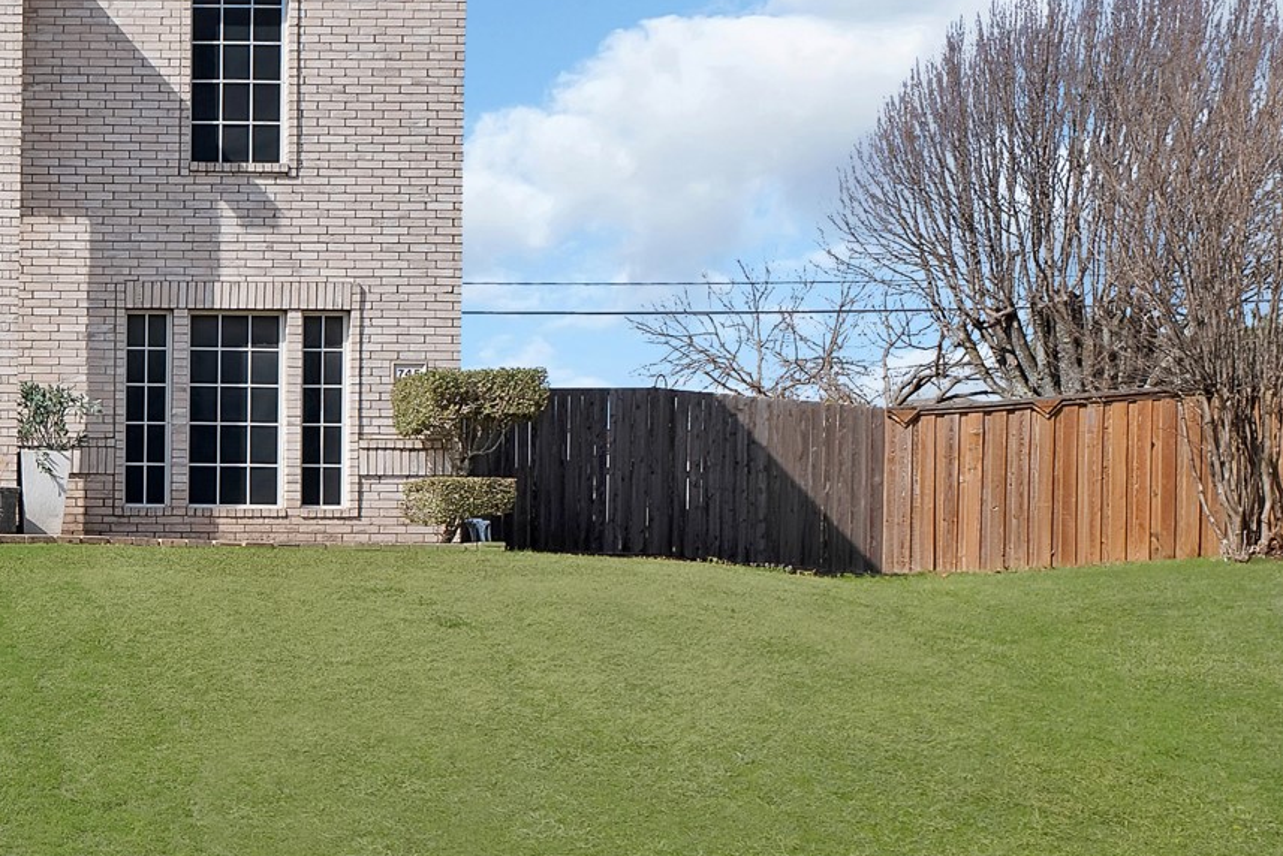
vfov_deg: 27.3
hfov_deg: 34.5
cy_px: 584
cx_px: -144
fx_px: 1747
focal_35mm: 49
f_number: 9
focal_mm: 21
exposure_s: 1/400
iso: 640
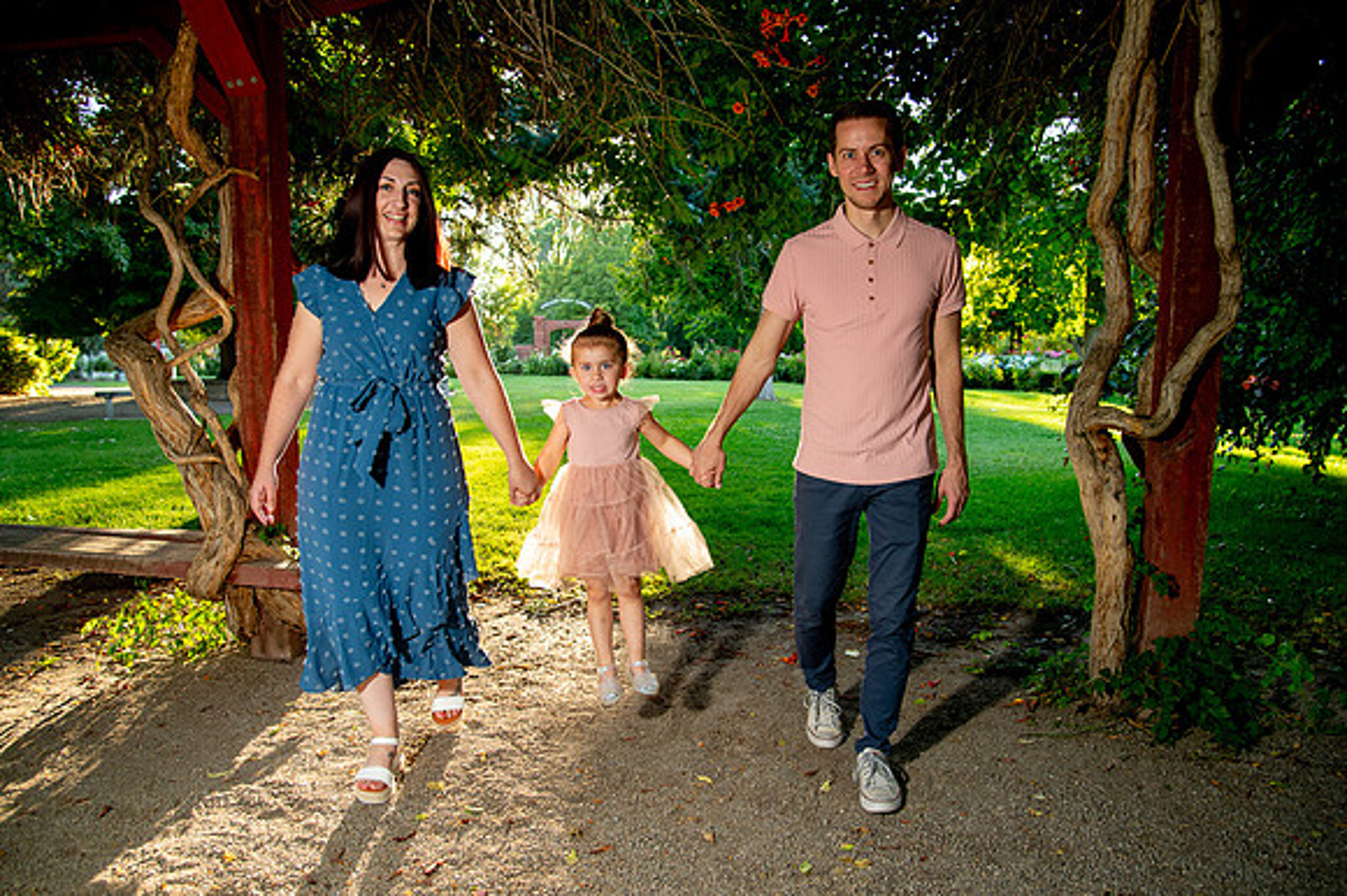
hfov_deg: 68.5
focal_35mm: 26
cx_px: 673
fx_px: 990
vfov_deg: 48.7
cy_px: 482
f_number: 4.5
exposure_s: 1/160
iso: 640
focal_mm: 24
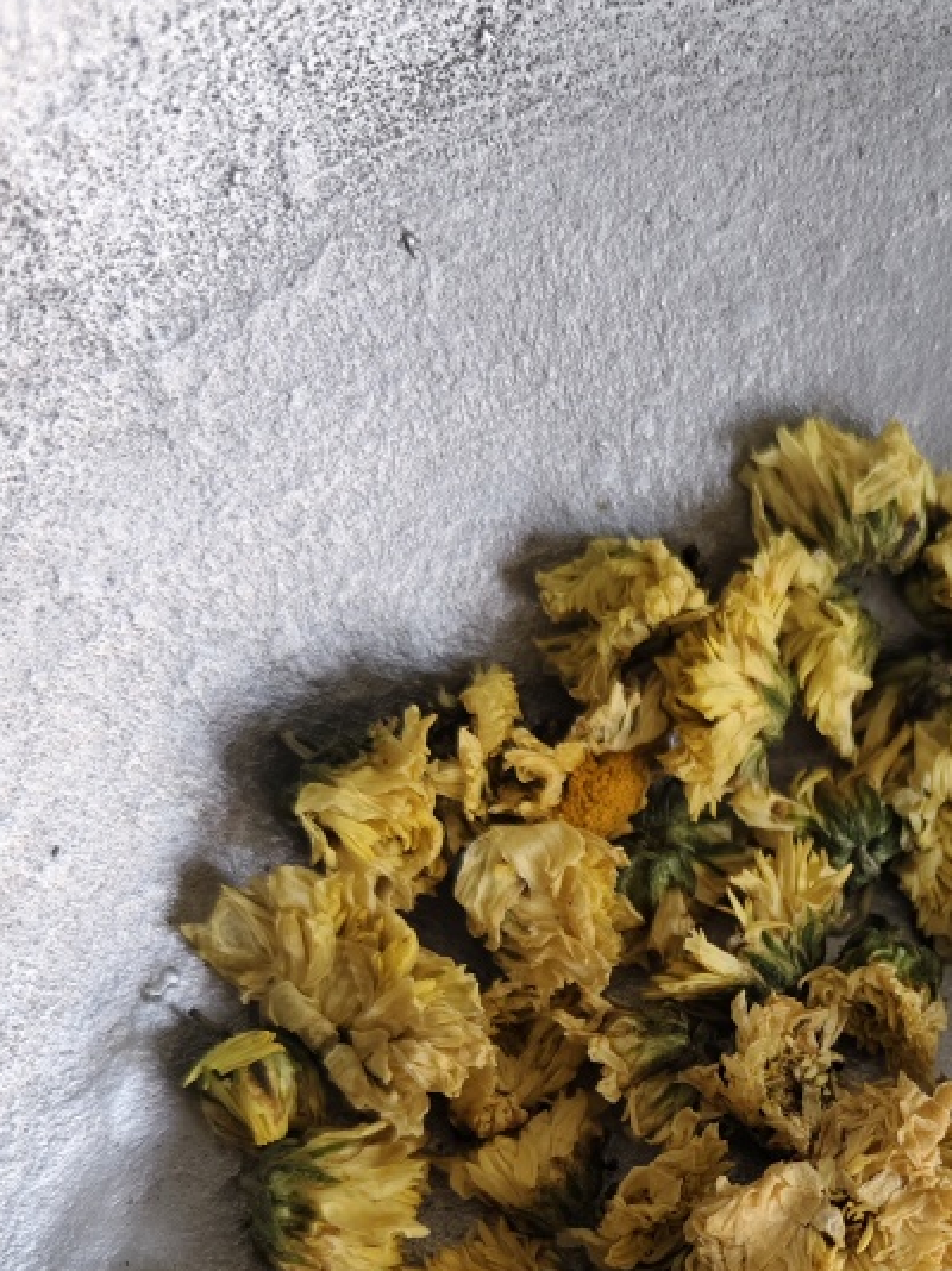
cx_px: 864
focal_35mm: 46
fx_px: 1688
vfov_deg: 38.4
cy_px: 1144
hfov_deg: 30.1
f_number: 1.88
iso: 288
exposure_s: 1/100
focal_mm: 5.56
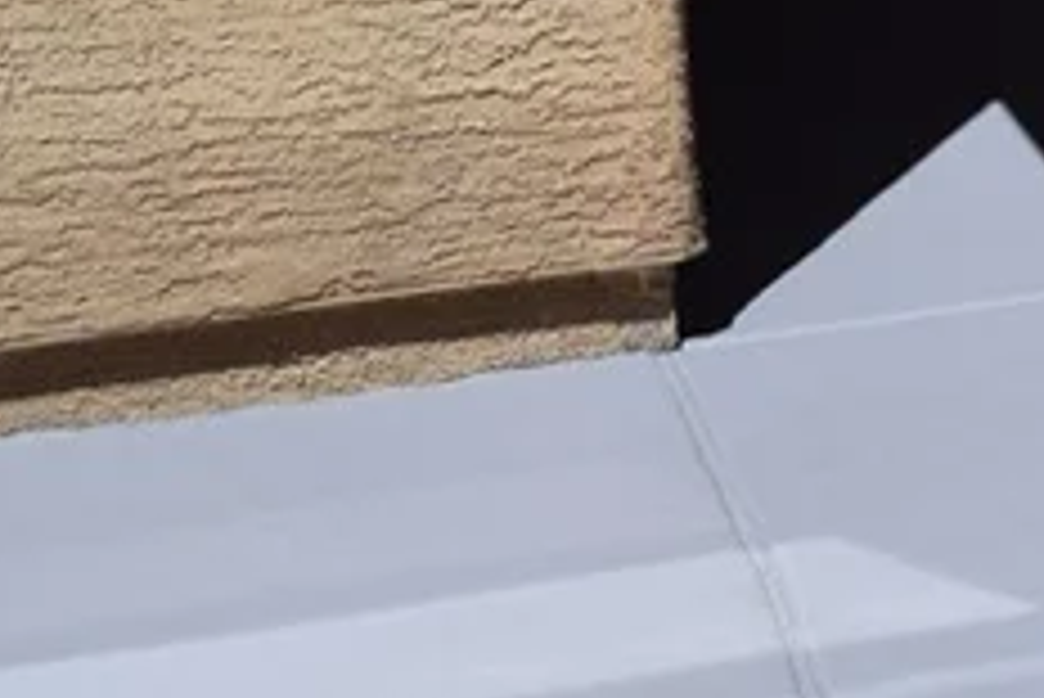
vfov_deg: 10.8
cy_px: -574
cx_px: 2079
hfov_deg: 14.4
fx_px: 3453
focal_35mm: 119
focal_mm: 18
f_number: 10
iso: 200
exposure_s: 1/400
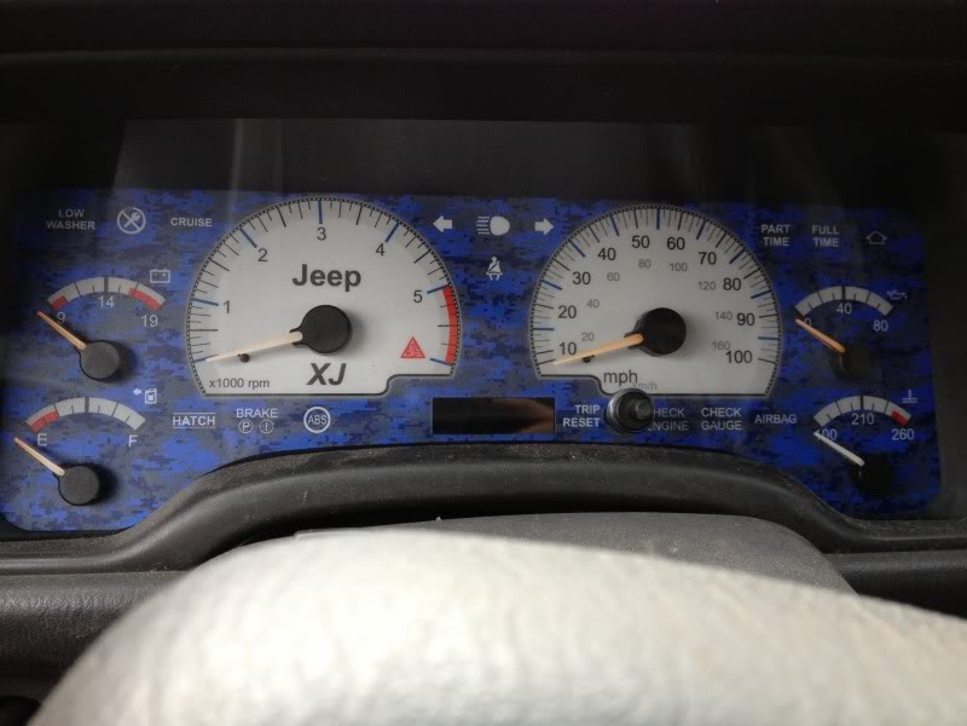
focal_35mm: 35
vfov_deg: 40.7
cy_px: 363
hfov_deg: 52.6
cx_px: 484
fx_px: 978
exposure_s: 1/120
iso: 100
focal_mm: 4.3
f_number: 2.4
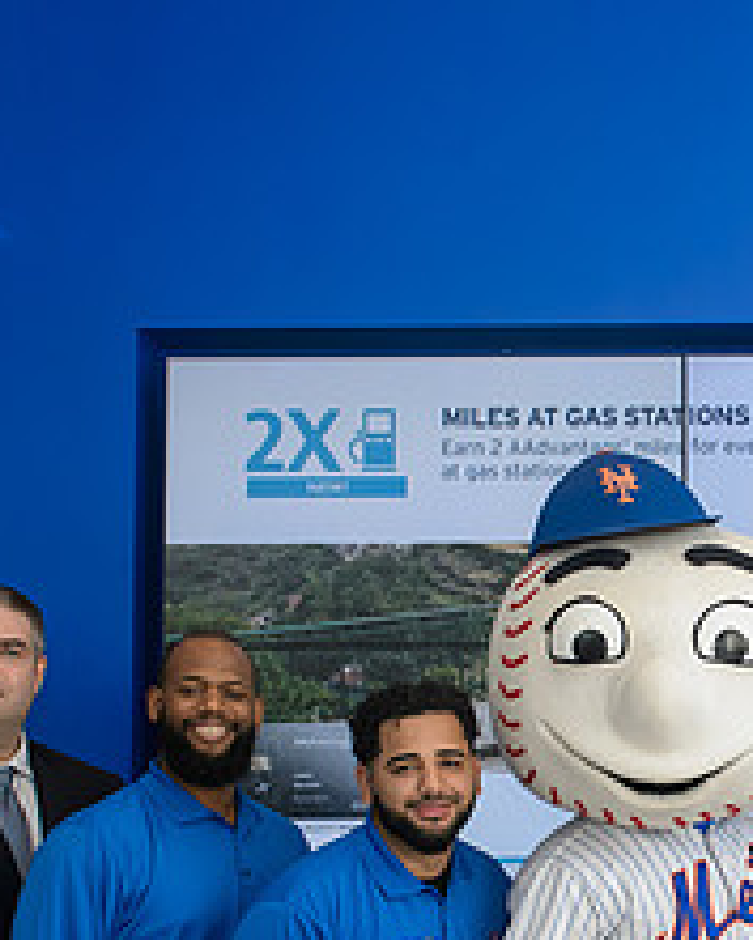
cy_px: 753
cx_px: 702
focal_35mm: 59
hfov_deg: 24.9
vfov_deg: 31.1
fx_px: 1642
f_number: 6.3
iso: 1000
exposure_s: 1/200
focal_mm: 24
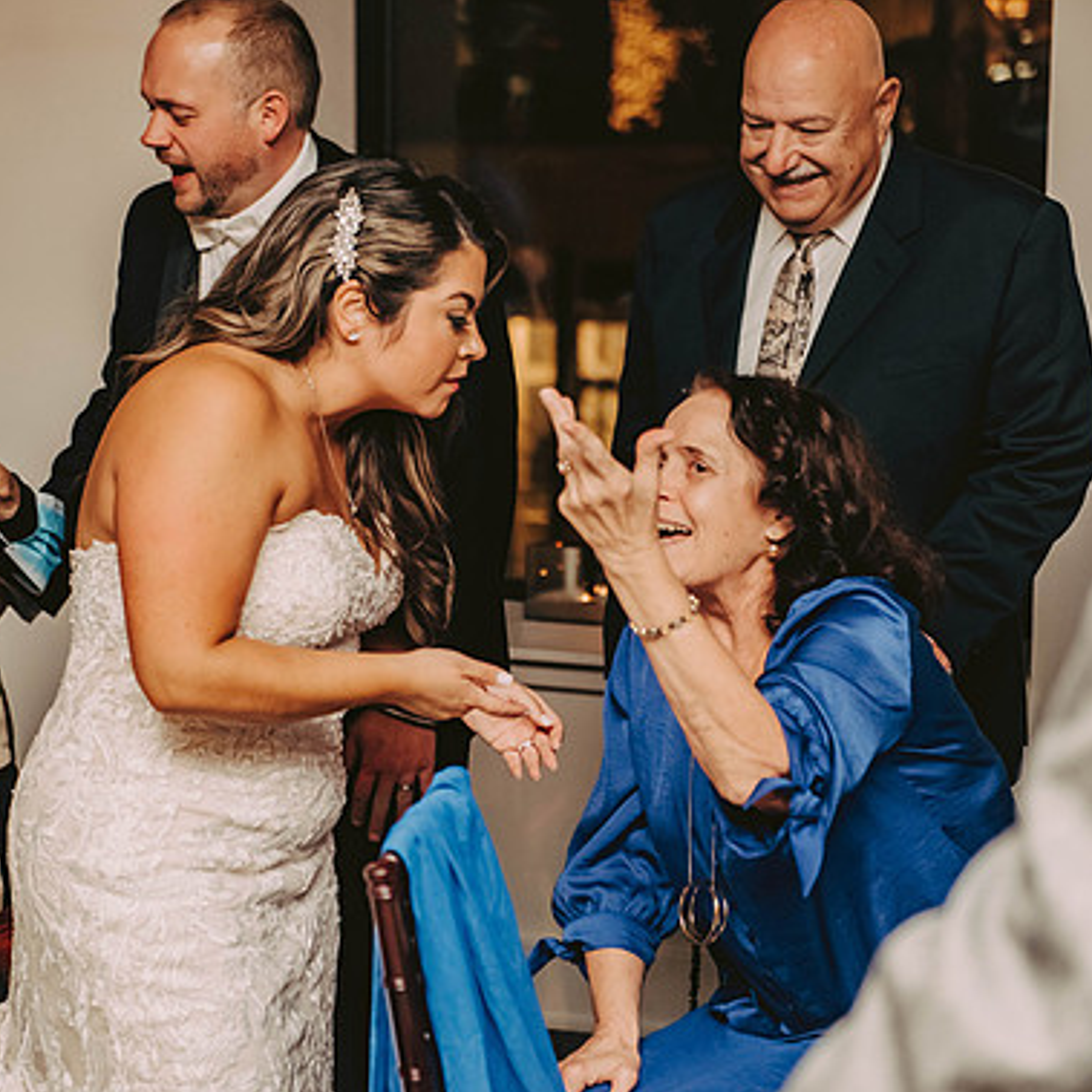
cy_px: 555
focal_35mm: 91
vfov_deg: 19.1
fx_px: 3248
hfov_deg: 19.1
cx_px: 421
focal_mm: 70
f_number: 3.2
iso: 2000
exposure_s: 1/200
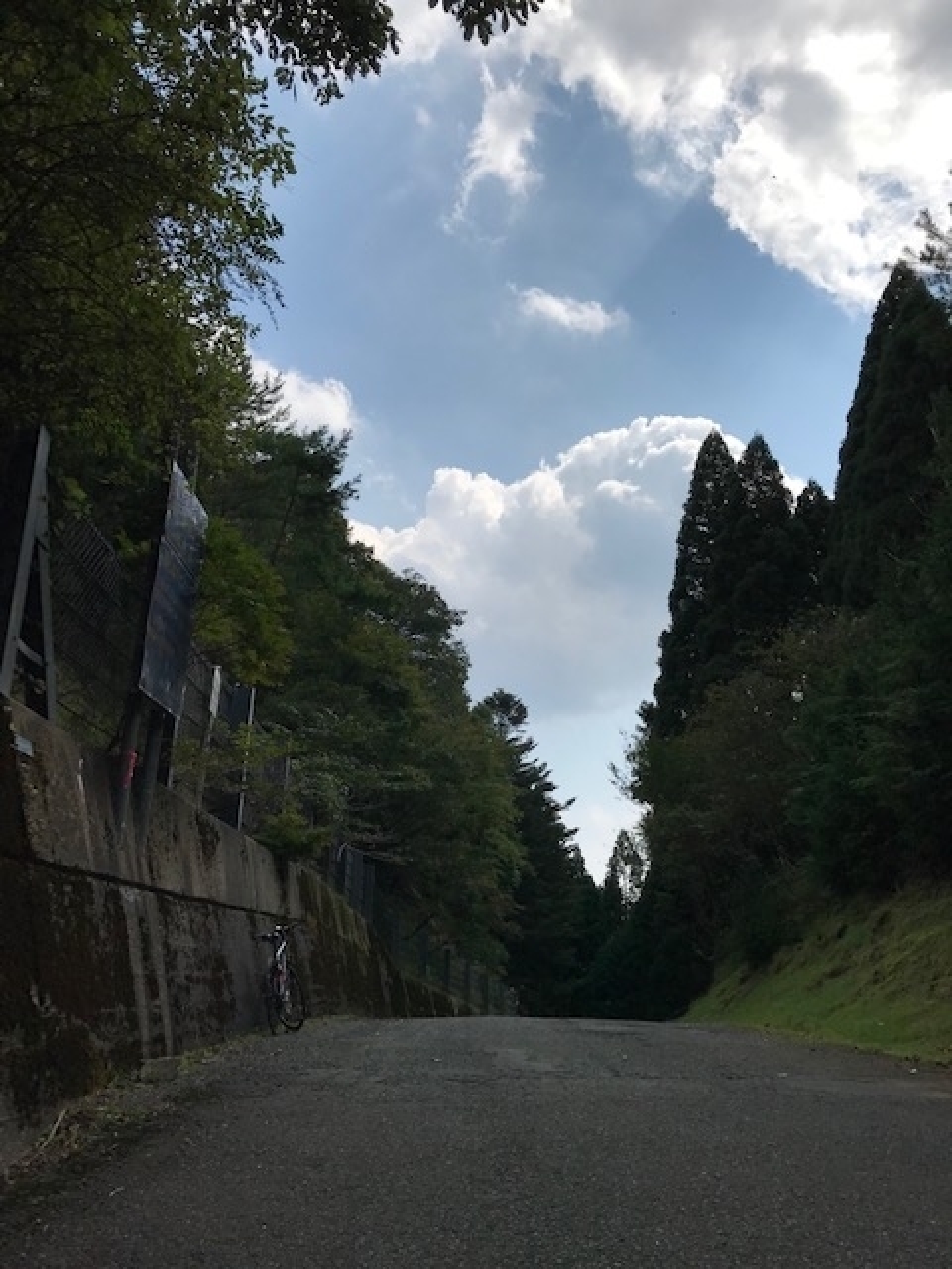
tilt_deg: +16.7
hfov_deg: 49.7
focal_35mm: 28
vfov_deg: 63.4
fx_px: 1027
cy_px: 634
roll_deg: -1.5
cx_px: 476
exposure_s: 1/5051
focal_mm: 3.99
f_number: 1.8
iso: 20
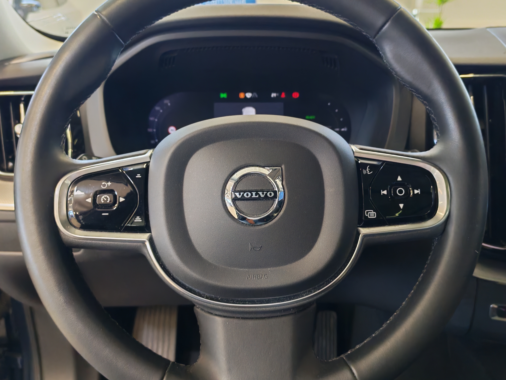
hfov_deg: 55.4
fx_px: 482
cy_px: 190
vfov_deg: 42.9
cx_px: 253
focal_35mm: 33
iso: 1250
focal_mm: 6.12
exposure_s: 1/100
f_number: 1.9
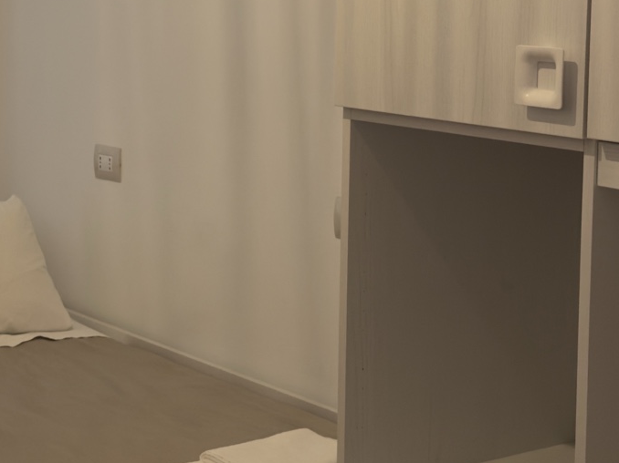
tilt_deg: -5.1
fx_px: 1519
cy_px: 85
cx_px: 129
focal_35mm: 85
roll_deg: -0.1
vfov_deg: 17.2
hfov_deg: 22.7
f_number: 1.78
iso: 200
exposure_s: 1/33
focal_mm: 6.76
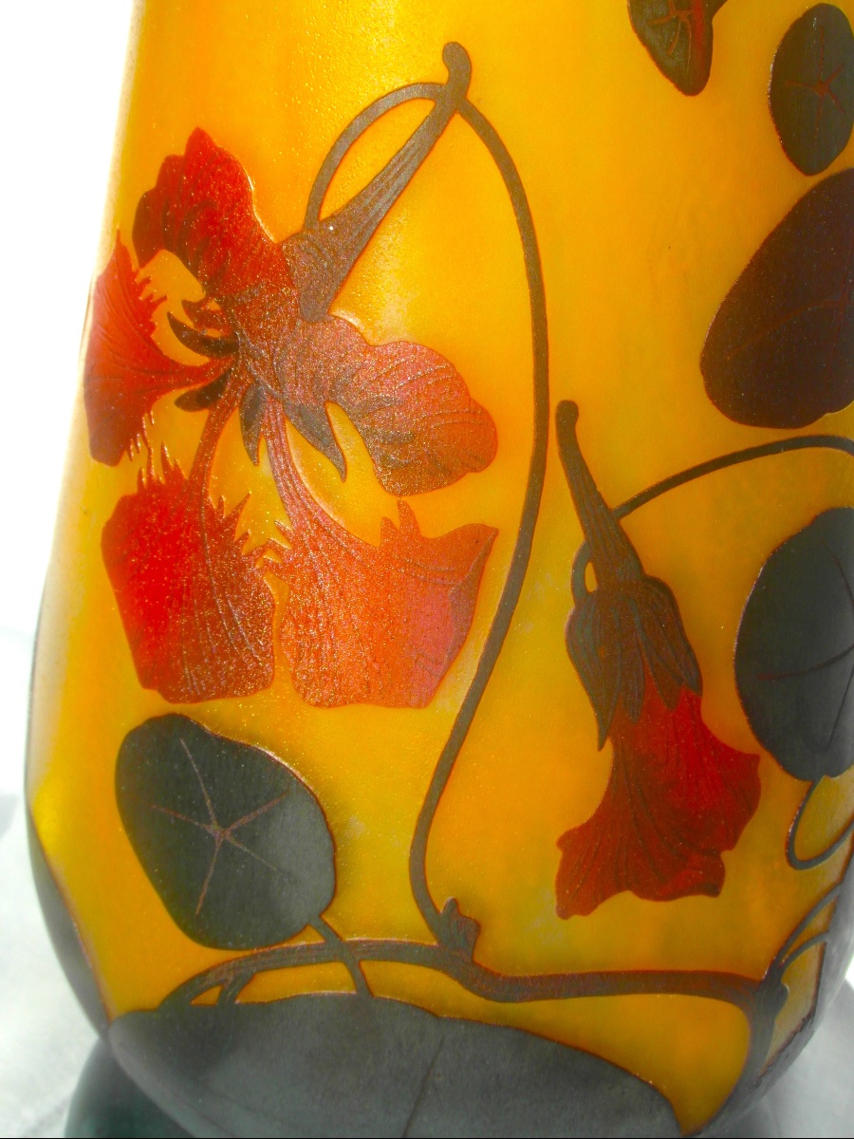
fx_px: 1743
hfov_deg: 27.5
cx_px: 427
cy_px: 570
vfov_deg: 36.2
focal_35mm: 53
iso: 80
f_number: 7.6
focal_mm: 8.7
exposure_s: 1/250
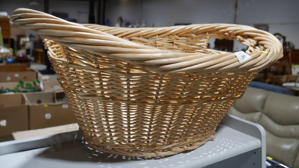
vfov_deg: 35.6
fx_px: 262
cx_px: 148
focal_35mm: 33
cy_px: 72
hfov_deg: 59.5
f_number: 3.6
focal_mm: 15
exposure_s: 1/80
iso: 200
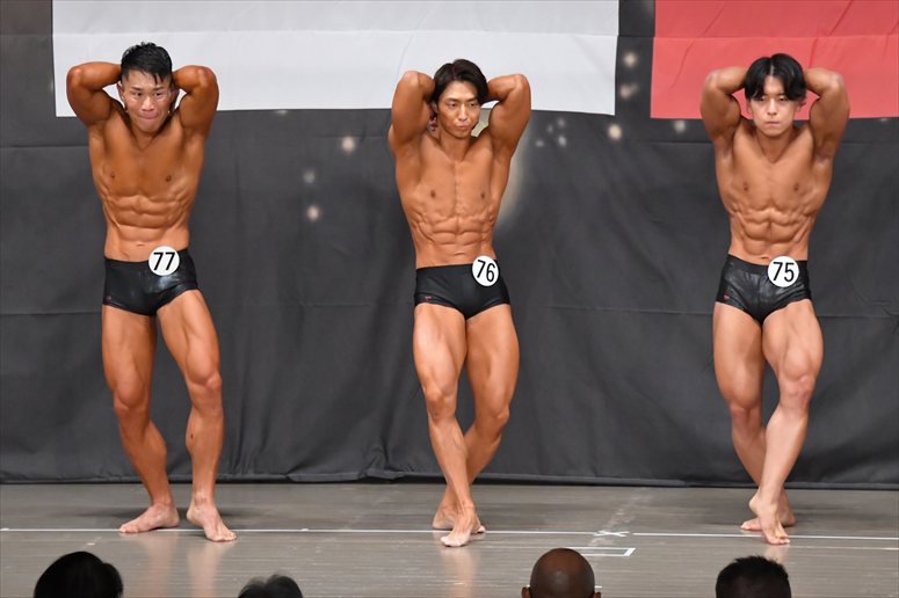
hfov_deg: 9.2
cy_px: 299
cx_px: 450
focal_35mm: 225
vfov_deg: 6.1
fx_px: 5616
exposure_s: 1/400
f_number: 5.6
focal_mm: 150
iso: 6400
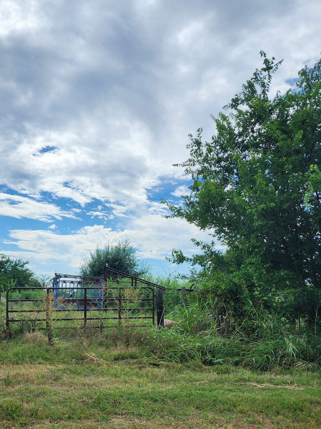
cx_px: 123
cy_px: 276
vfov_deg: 57.4
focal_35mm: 31
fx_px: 383
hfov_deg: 45.1
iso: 12
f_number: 1.8
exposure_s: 1/1994
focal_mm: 6.4
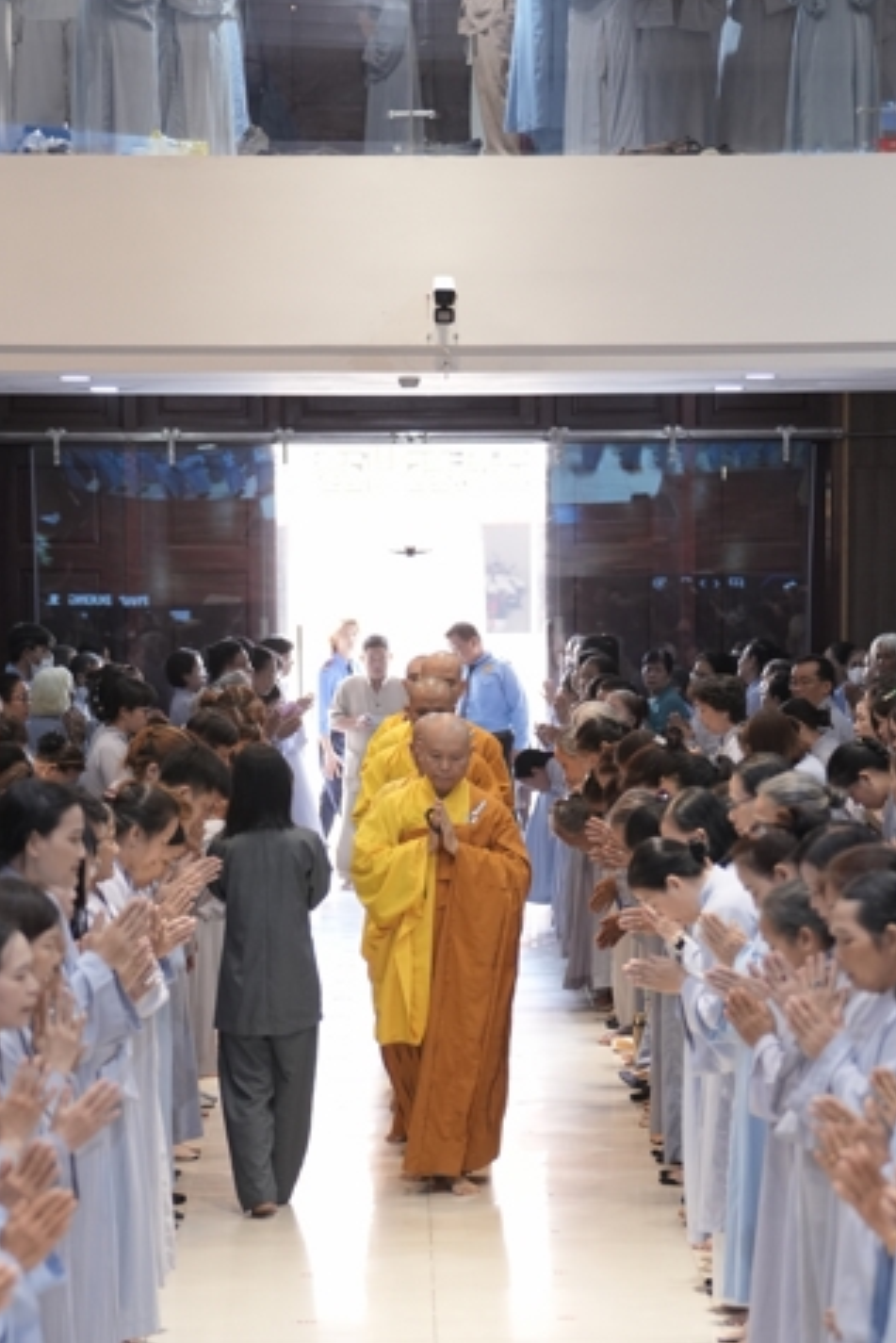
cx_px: 506
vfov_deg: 17.3
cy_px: 1087
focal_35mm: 117
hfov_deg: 11.7
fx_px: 4364
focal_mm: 57
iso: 1000
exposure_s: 1/160
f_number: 2.2
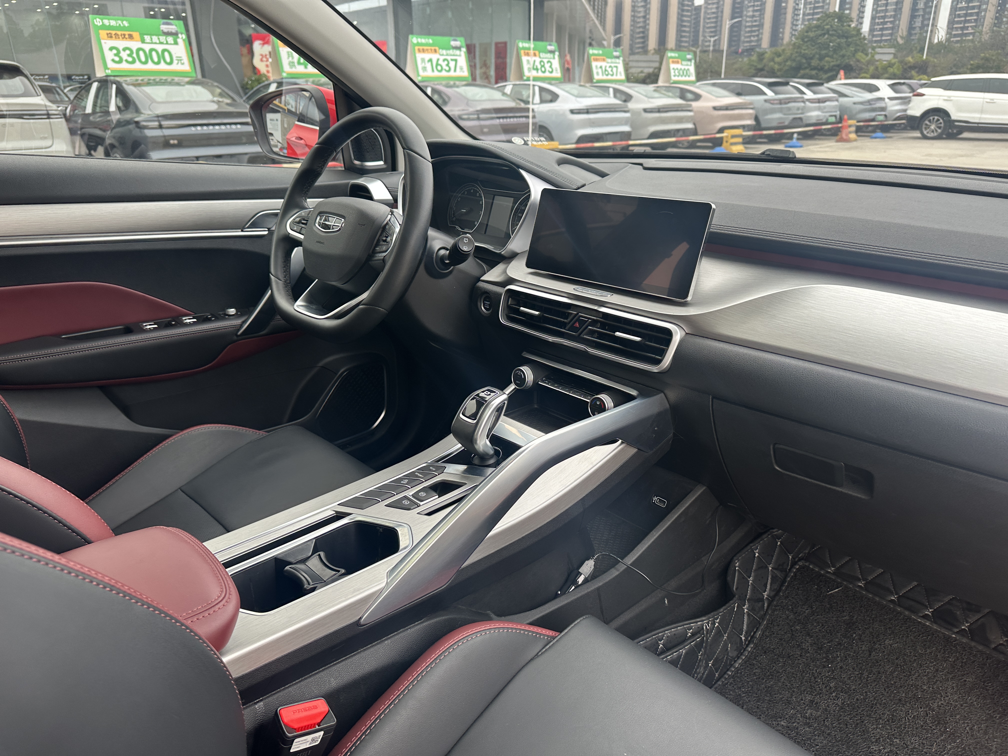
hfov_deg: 71.6
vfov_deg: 56.8
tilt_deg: -21.5
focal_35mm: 24
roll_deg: +1.6
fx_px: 699
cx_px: 504
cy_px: 378
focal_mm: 6.86
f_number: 1.78
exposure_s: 1/121
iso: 80
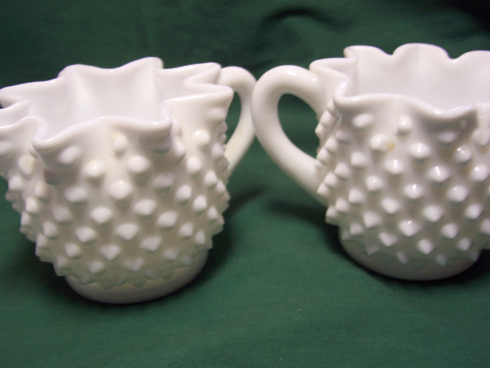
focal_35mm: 37
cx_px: 245
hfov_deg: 50.1
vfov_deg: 38.7
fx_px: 524
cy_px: 184
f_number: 2.8
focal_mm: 5.6
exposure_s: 1/30
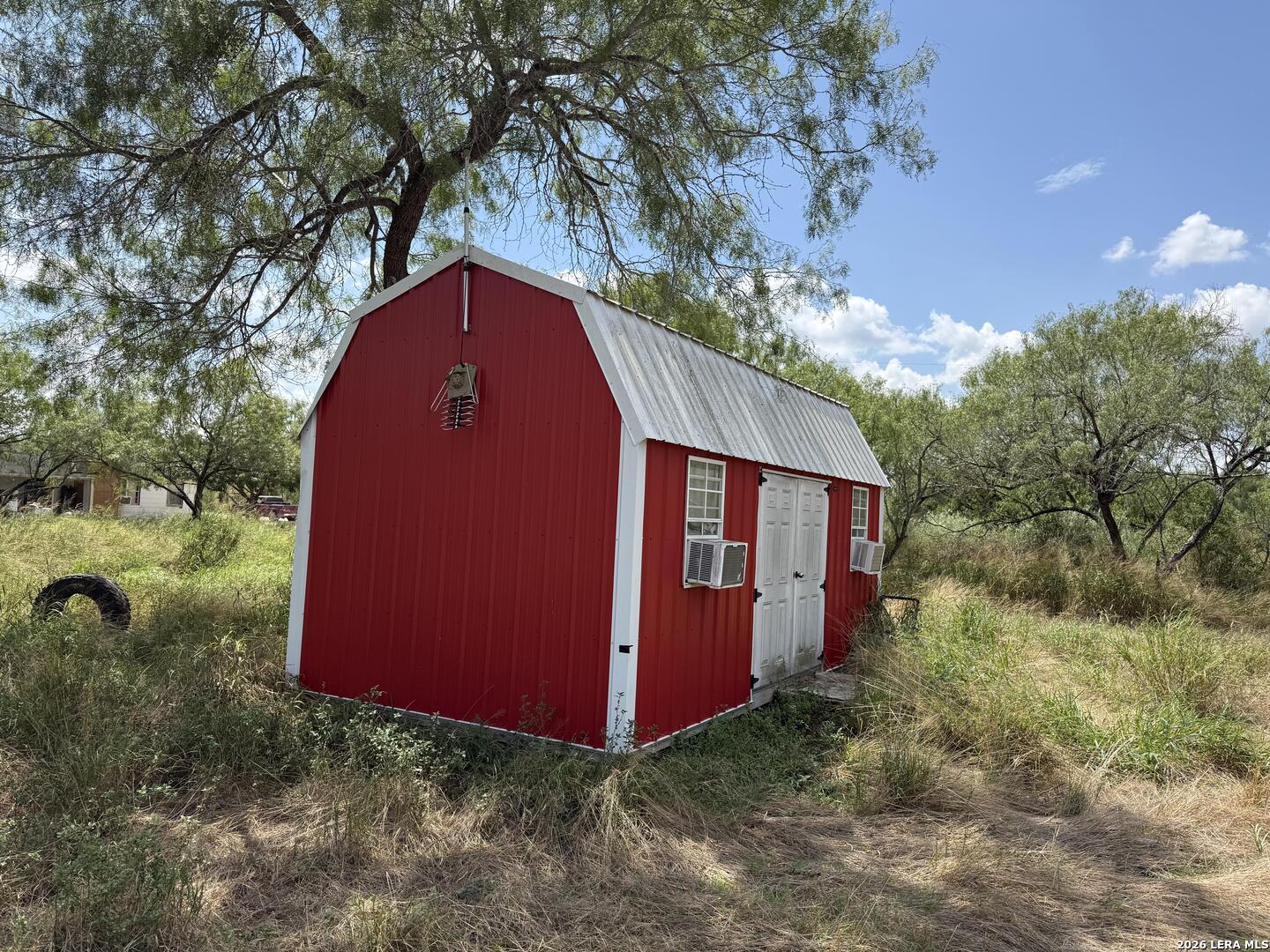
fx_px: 881
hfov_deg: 71.6
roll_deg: -1.7
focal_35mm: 24
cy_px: 476
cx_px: 635
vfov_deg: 56.8
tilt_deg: +4.1
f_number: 1.78
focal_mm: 6.76
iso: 80
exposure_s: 1/3425
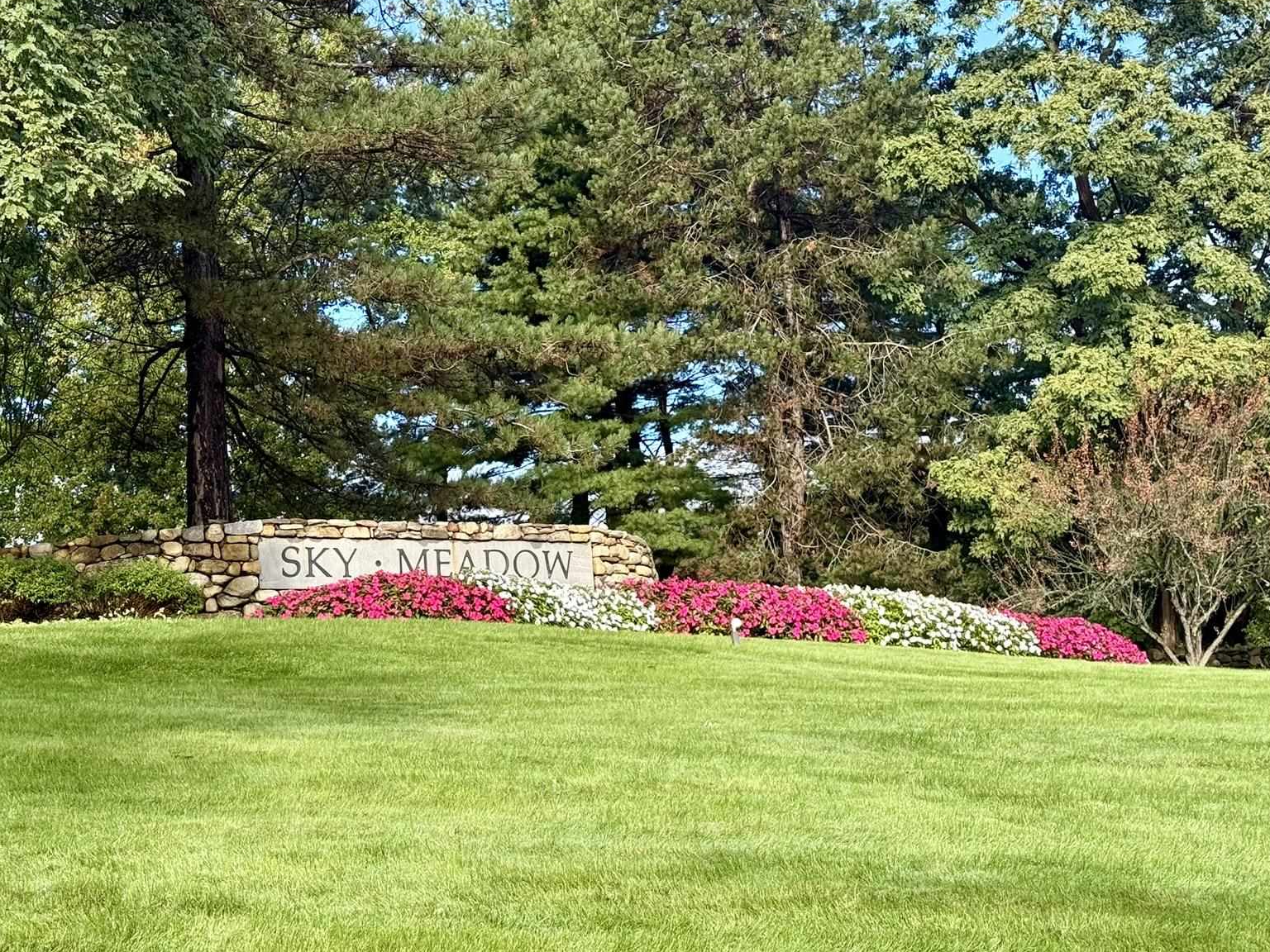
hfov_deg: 30.1
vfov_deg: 22.9
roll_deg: +2.8
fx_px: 2348
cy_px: 557
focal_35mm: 64
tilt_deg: +6.7
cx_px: 475
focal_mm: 6.76
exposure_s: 1/1167
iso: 64
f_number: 1.78
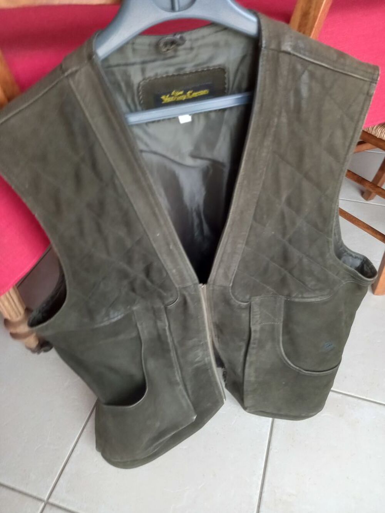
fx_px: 371
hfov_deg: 54.9
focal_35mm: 25
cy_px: 256
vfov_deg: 69.4
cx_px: 192
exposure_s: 1/25
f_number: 2
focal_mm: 4.6
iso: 320
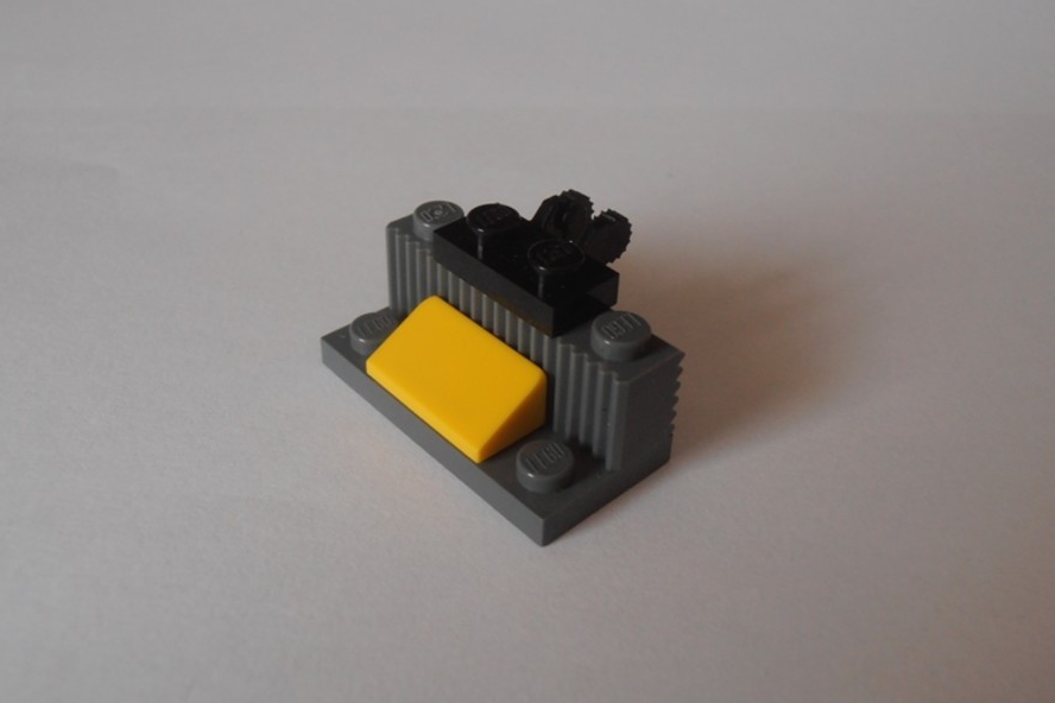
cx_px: 529
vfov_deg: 34.2
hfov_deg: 49.6
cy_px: 321
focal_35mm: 39
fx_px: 1143
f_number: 3.9
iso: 125
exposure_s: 1/40
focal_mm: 6.61
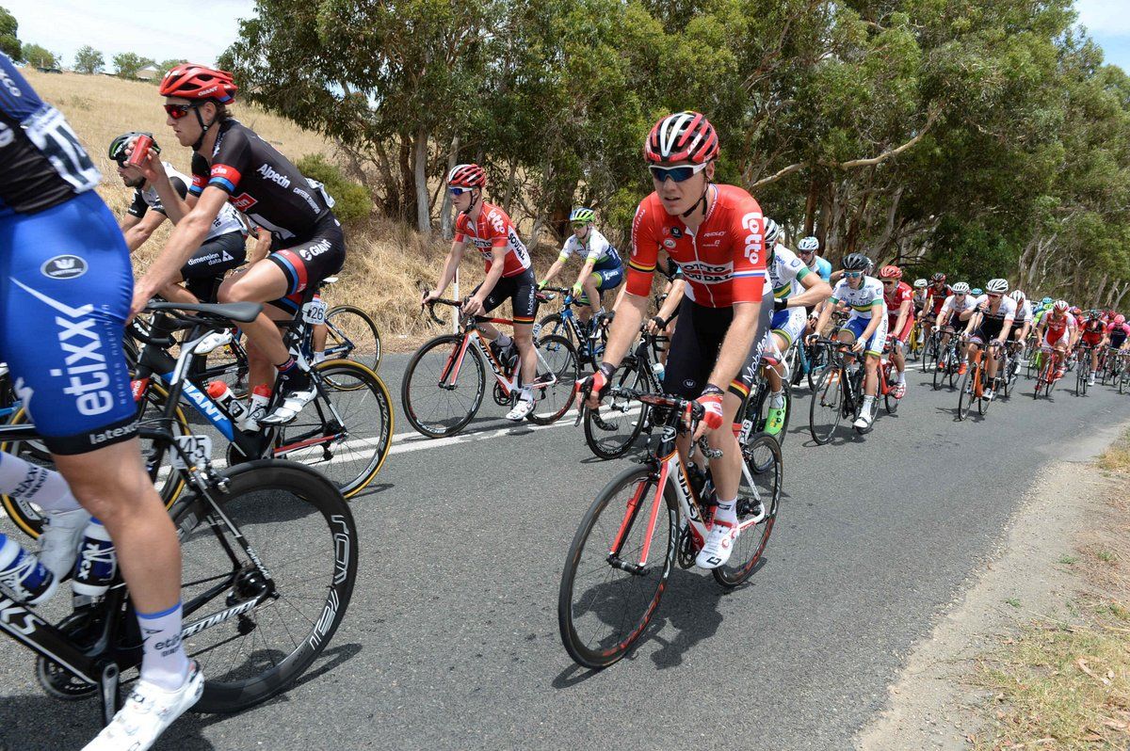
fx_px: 753
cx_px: 565
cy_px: 376
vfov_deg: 53.1
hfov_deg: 73.8
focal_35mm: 24
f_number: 6.3
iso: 400
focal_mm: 24
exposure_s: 1/1000
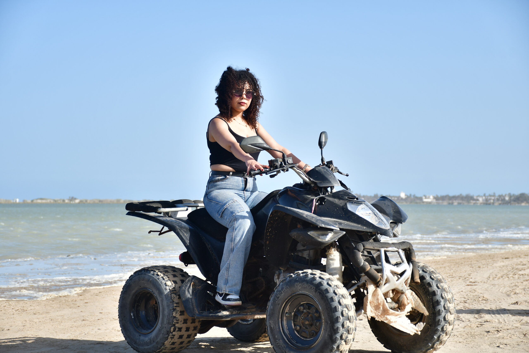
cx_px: 264
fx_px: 1367
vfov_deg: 14.7
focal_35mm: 93
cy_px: 176
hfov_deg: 21.9
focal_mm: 62
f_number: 5
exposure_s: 1/640
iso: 100
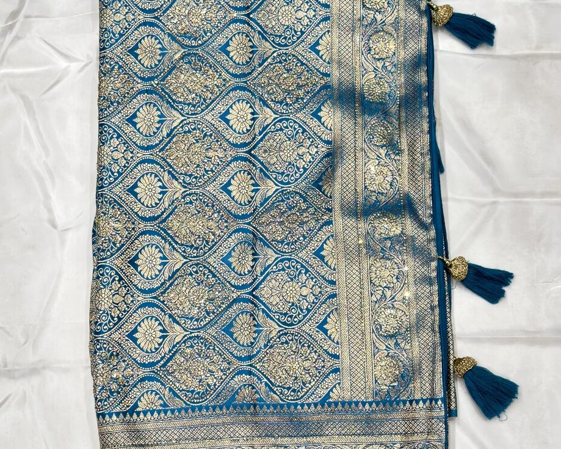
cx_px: 284
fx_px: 847
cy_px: 227
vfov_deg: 29.7
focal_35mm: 51
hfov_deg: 36.7
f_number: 1.78
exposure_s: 1/592
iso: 80
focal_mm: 6.76
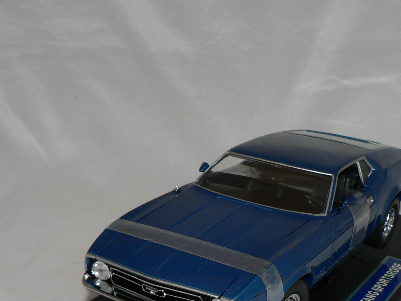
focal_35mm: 66
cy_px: 250
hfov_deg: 29.4
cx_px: 217
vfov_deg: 21.9
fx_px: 765
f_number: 2.8
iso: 80
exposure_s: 1/60
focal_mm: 6.5
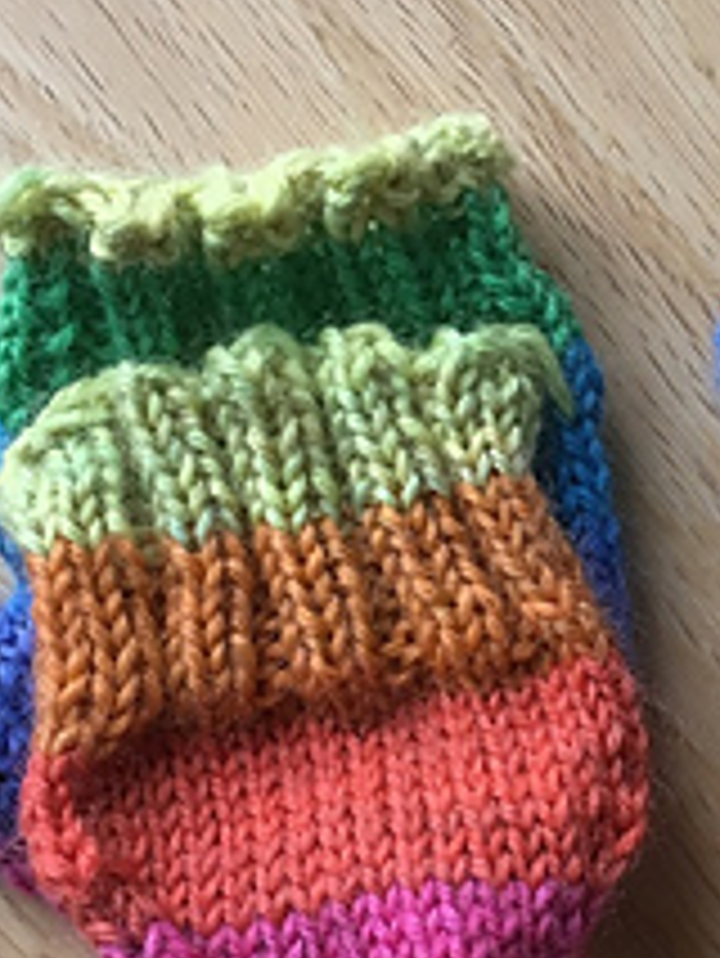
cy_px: 535
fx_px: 2410
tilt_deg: -84.1
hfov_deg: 16.6
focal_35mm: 87
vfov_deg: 22.5
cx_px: 711
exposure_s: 1/33
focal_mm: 4.15
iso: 100
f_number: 2.2
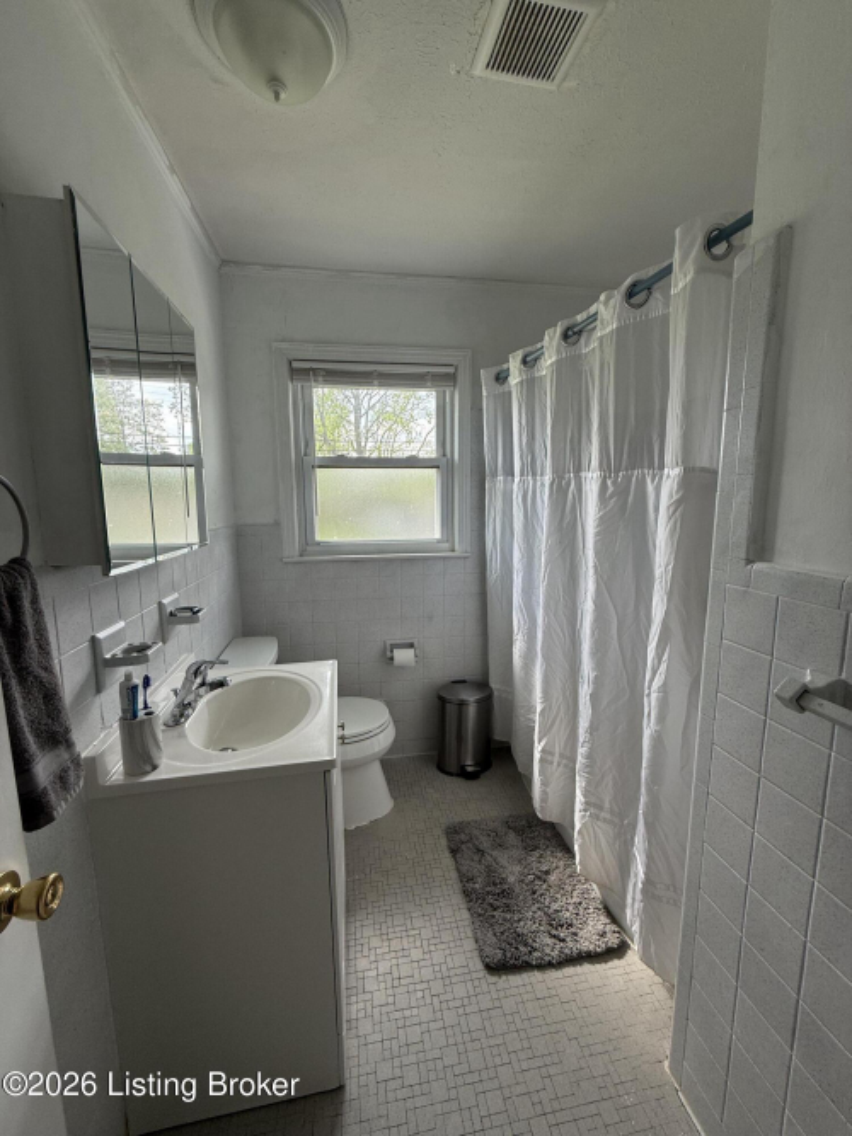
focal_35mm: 14
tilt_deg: -6.8
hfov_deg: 85.7
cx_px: 426
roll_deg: -0.1
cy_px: 568
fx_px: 460
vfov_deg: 102.1
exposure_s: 1/116
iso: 64
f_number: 2.2
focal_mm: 2.22
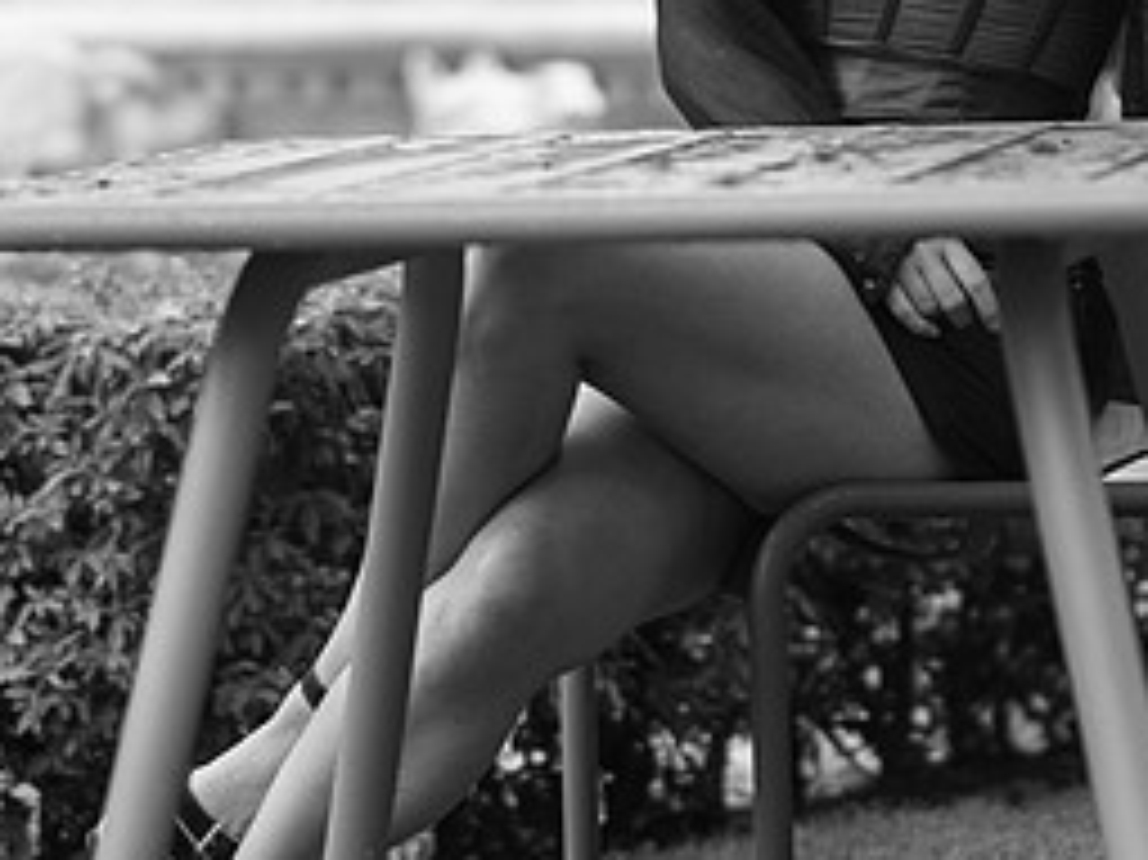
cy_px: 11
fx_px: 6795
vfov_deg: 7.2
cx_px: 752
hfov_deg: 9.6
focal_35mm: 205
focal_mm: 45
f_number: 1.2
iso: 200
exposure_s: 1/50
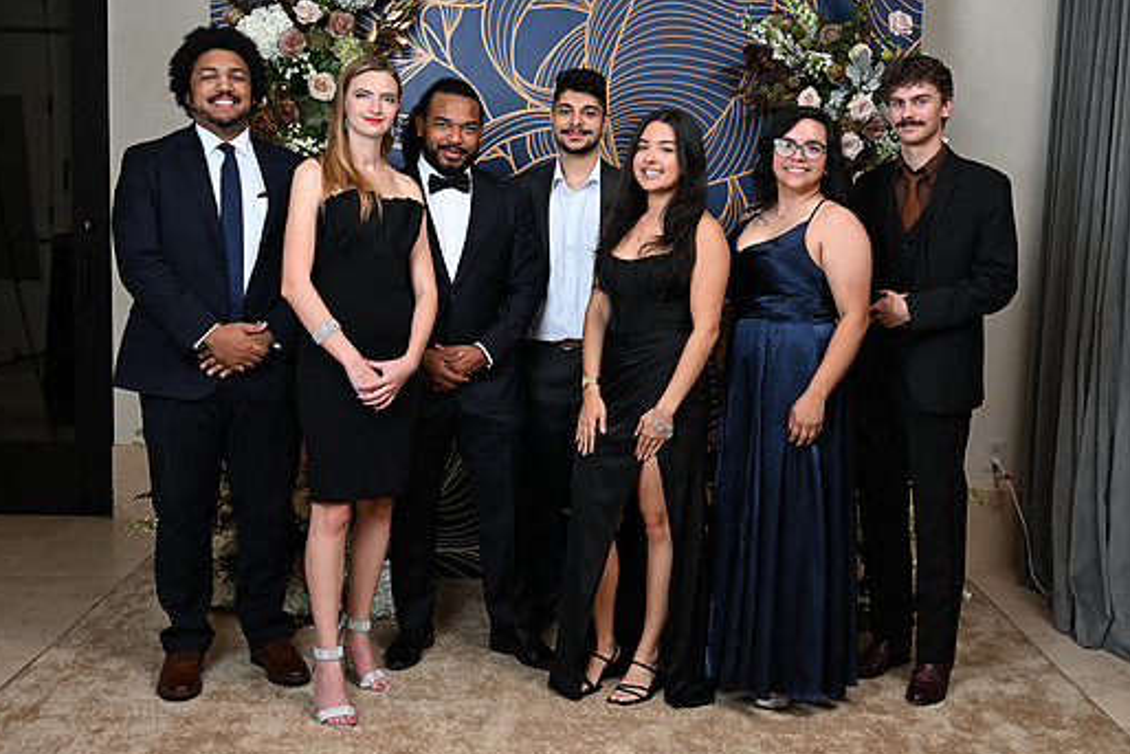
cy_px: 351
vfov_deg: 30.5
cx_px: 589
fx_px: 1381
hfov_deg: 44.5
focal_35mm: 44
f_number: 6.3
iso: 125
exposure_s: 1/125
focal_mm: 39
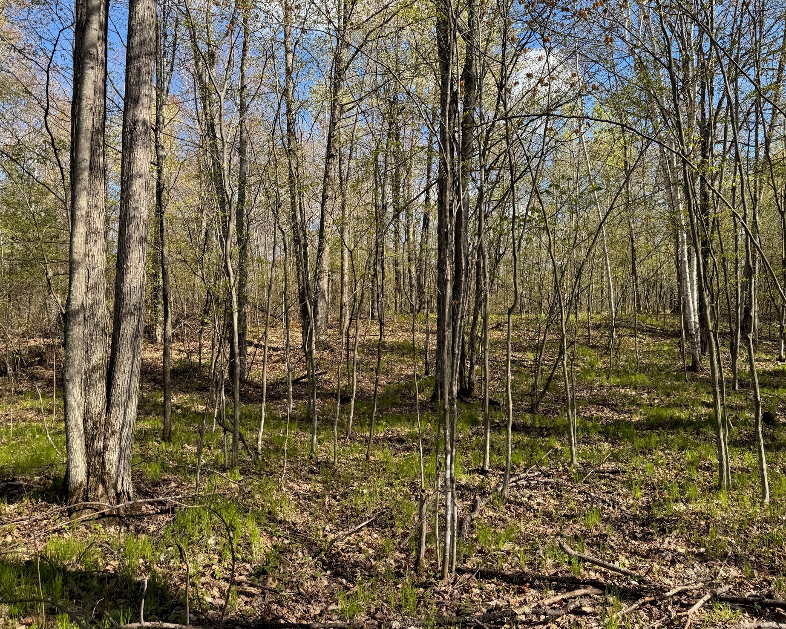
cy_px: 308
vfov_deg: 54.9
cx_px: 399
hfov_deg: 66.0
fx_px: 605
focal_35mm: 26
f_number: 1.78
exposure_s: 1/1560
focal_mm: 6.76
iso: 80
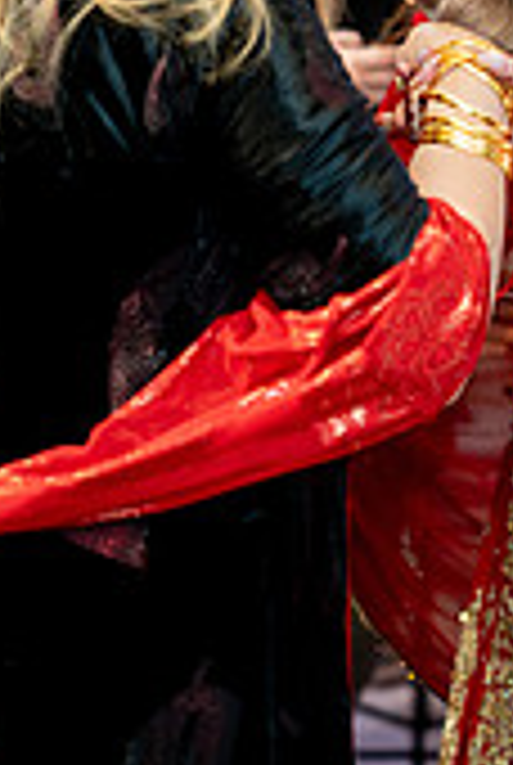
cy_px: 166
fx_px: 2810
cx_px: 500
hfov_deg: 10.4
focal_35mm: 132
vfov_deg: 15.4
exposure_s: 1/200
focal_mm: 50
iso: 1000
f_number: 2
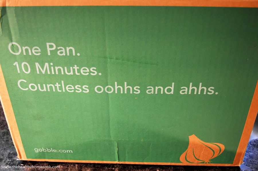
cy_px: 86
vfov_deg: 36.8
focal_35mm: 36
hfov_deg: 53.2
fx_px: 258
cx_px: 129
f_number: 4
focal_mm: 24
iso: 720
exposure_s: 1/15
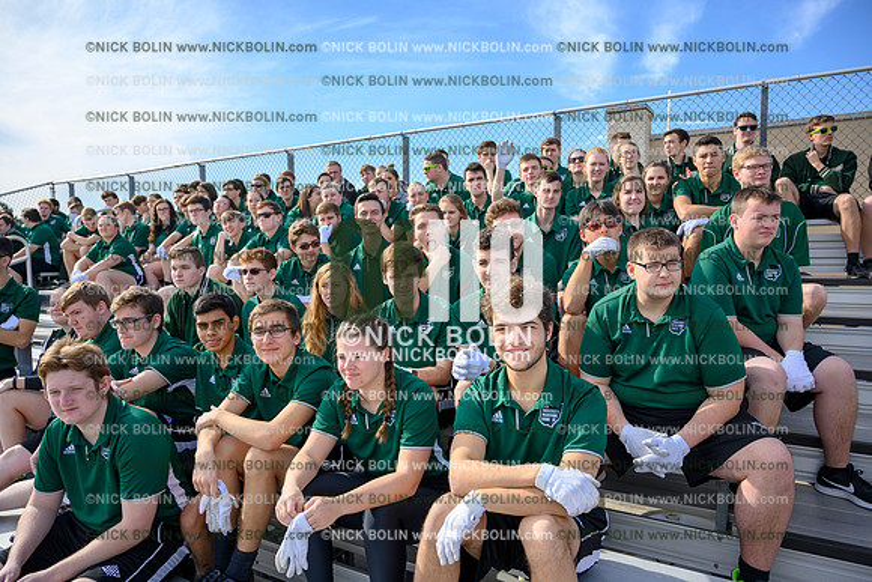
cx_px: 436
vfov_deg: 53.2
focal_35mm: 24
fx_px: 581
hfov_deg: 73.7
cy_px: 291
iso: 125
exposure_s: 1/640
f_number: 4
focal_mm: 24
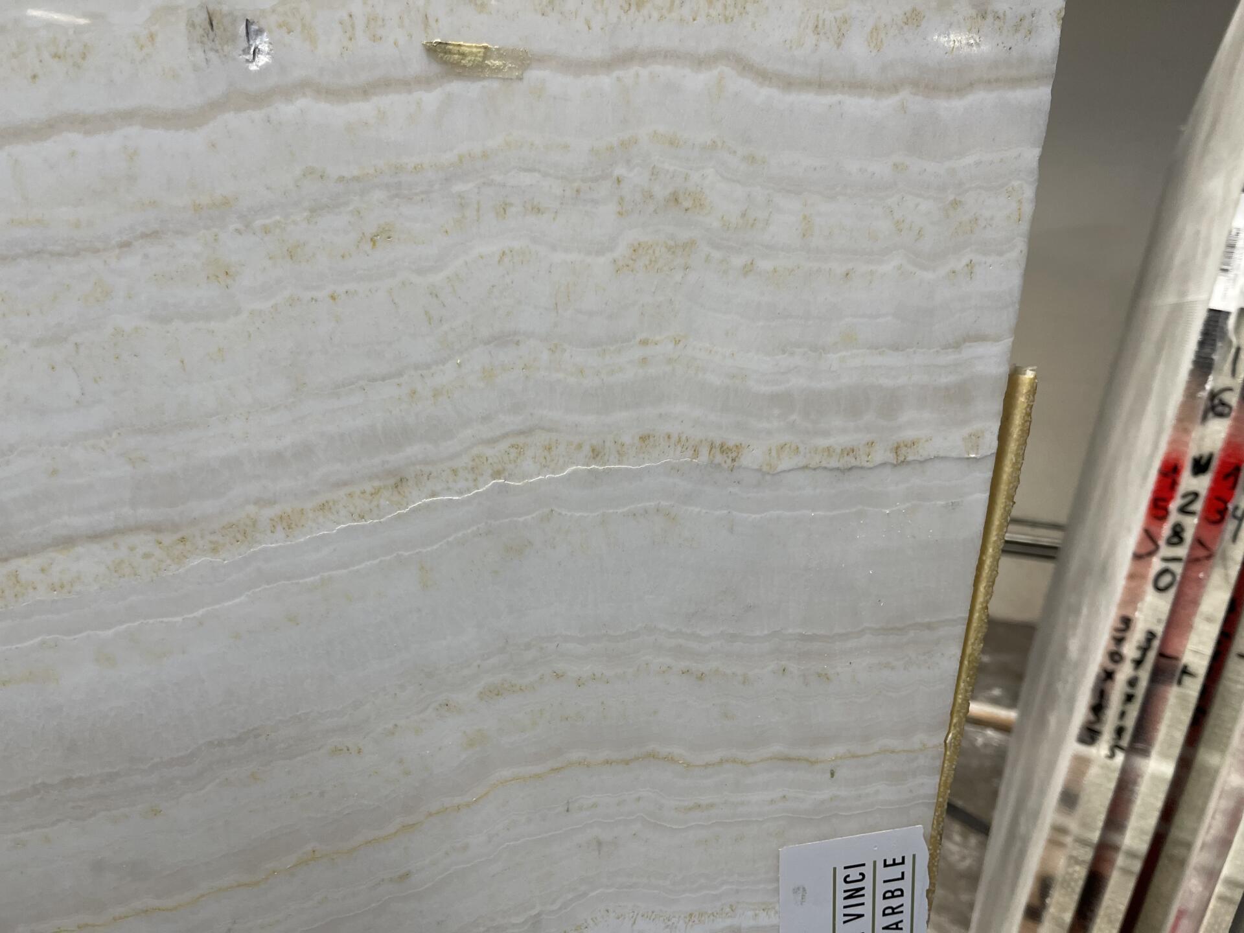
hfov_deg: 69.4
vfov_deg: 54.9
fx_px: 898
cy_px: 466
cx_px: 622
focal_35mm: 25
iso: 100
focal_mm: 5.1
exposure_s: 1/120
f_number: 1.6
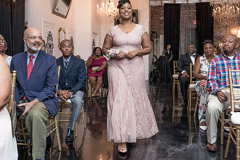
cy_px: 61
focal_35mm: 37
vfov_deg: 35.8
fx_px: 247
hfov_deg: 51.8
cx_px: 127
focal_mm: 25
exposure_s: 1/200
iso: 2000
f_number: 4
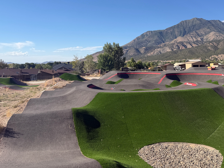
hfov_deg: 53.3
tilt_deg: -1.4
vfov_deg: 41.8
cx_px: 142
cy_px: 81
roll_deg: +2.4
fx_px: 220
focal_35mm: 34
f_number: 1.78
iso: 80
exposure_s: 1/3759
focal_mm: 6.76
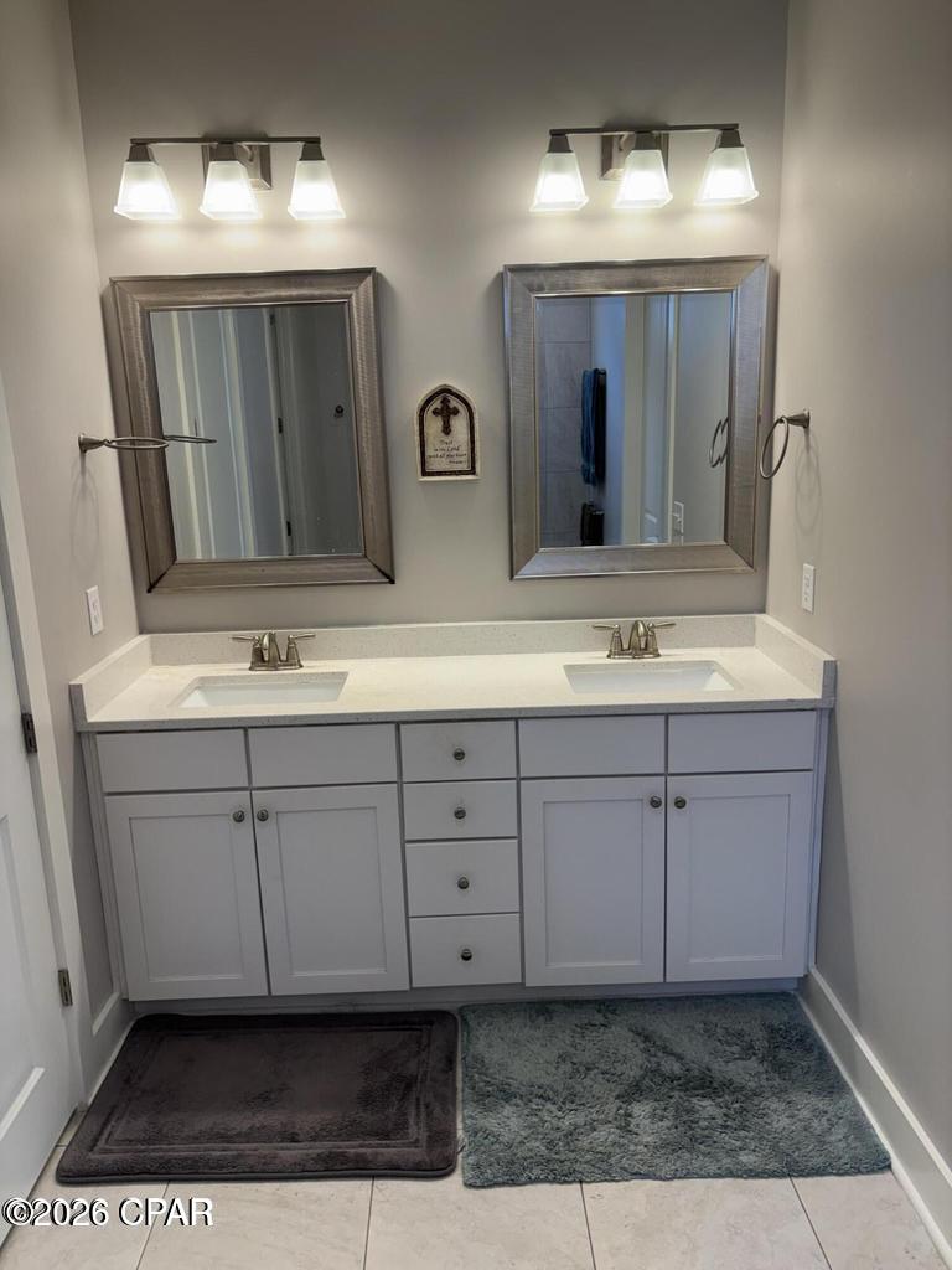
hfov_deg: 53.1
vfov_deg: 67.3
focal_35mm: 26
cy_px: 635
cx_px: 476
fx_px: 953
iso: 40
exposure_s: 1/120
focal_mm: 5.96
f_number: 1.6
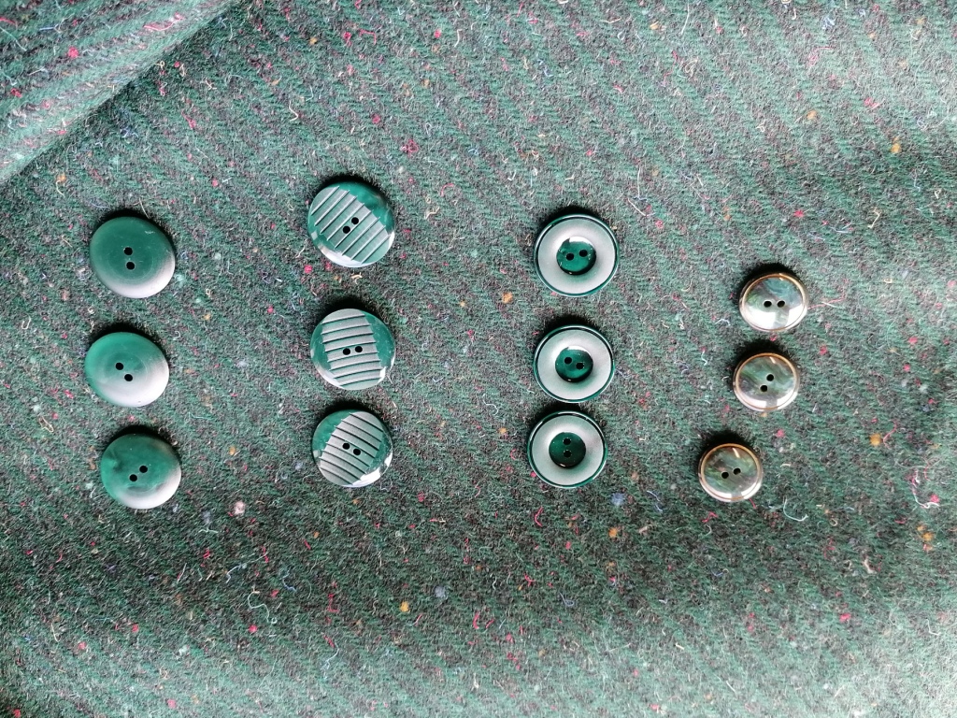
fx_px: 746
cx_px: 478
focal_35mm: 27
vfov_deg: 51.4
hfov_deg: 65.3
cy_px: 359
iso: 160
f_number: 1.8
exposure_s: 1/50
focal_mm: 4.75
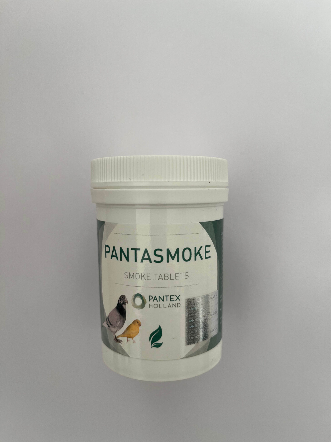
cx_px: 166
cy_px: 221
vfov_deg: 67.3
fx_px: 331
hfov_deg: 53.1
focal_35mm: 26
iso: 125
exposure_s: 1/121
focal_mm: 5.1
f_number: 1.6
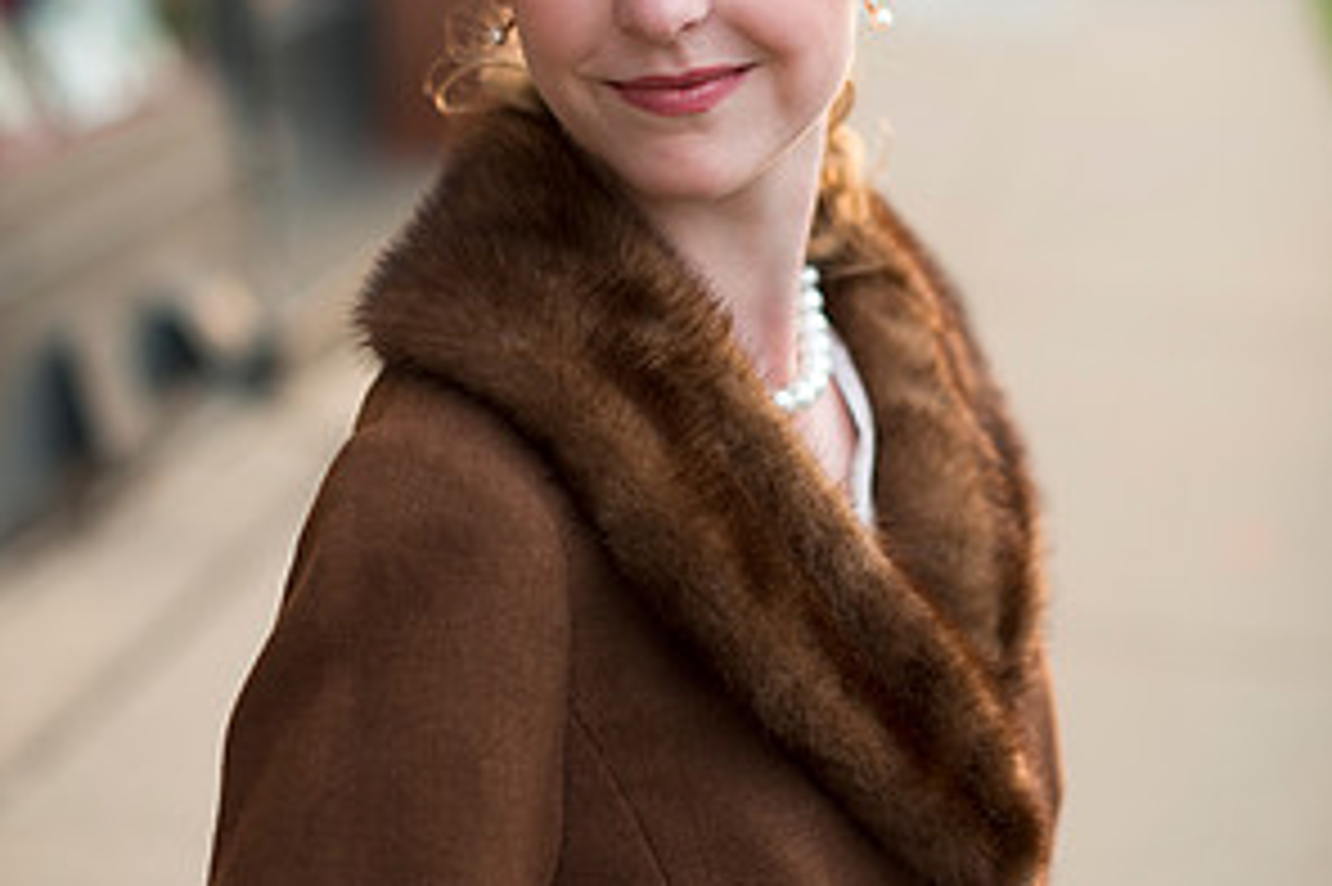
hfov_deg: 26.7
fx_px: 2810
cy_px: 373
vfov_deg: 17.9
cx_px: 670
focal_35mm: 76
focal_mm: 50
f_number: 2
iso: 200
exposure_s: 1/400
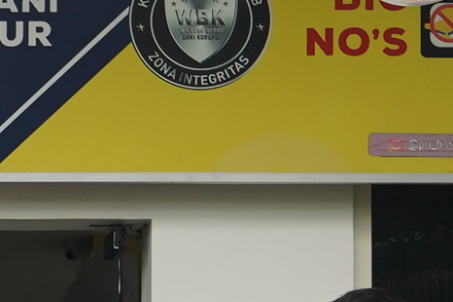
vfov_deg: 6.7
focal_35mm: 200
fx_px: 2515
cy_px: 585
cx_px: -370
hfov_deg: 9.8
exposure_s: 1/500
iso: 500
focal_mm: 31
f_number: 4.5
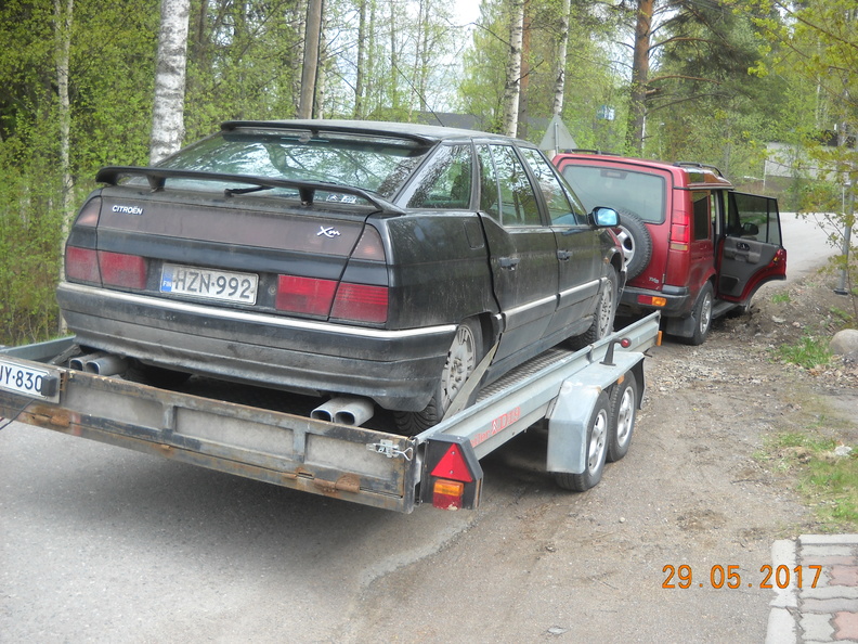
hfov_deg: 45.8
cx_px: 429
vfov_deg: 35.1
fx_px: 1016
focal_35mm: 41
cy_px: 322
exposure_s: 1/141
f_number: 3.1
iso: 64
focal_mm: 6.72
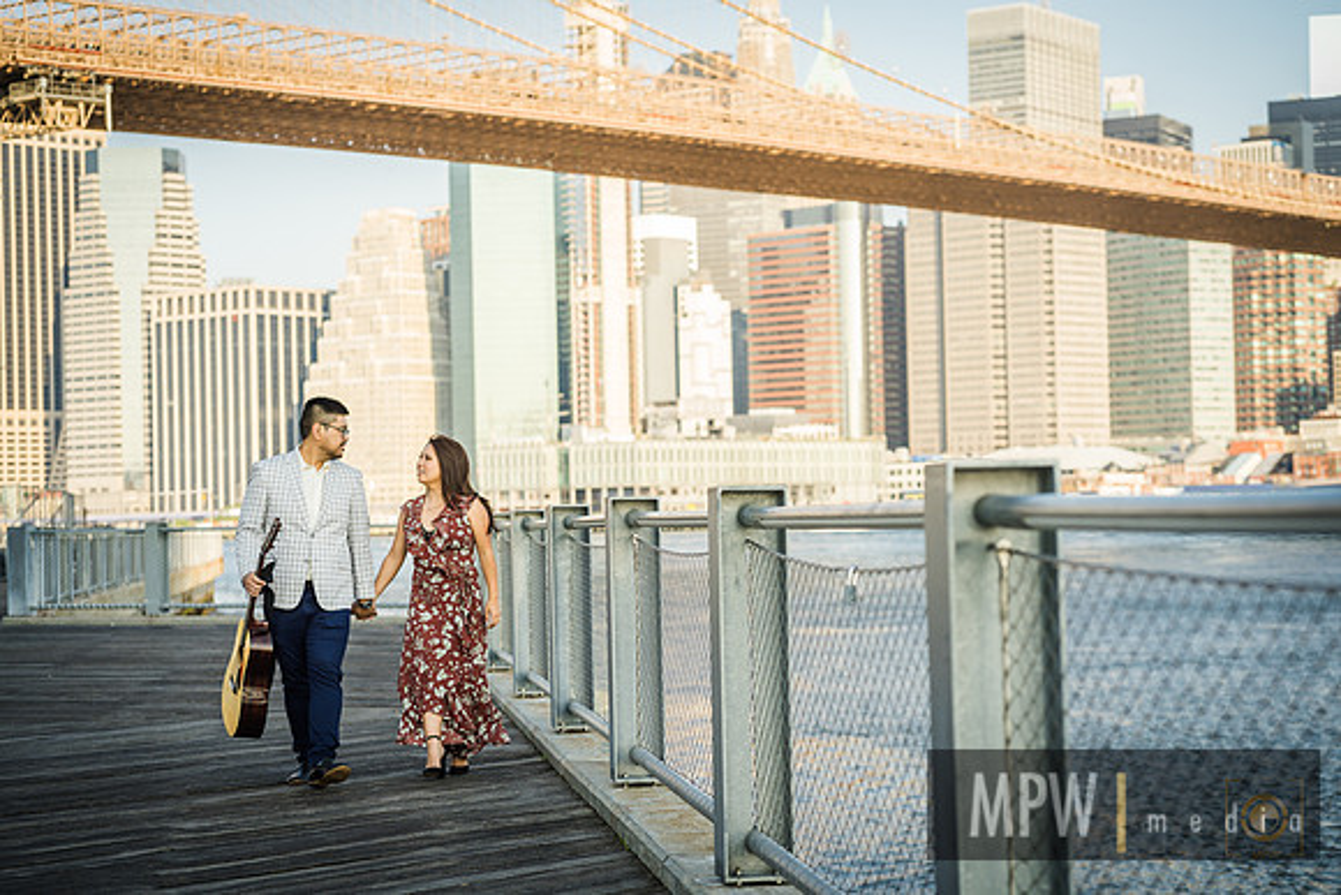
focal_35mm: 76
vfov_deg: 18.0
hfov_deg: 26.8
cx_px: 670
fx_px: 2817
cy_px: 448
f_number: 2.8
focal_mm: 75
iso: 100
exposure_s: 1/320
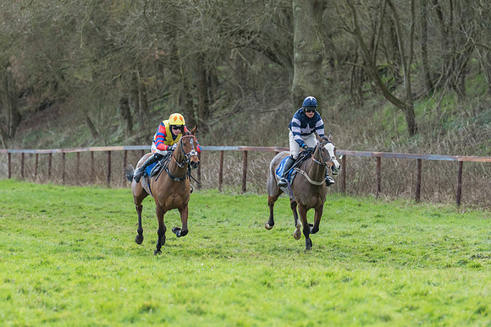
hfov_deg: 7.8
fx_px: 3580
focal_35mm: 262
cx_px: 227
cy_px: 177
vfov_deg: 5.2
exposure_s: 1/1000
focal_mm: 138
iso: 800
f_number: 2.8
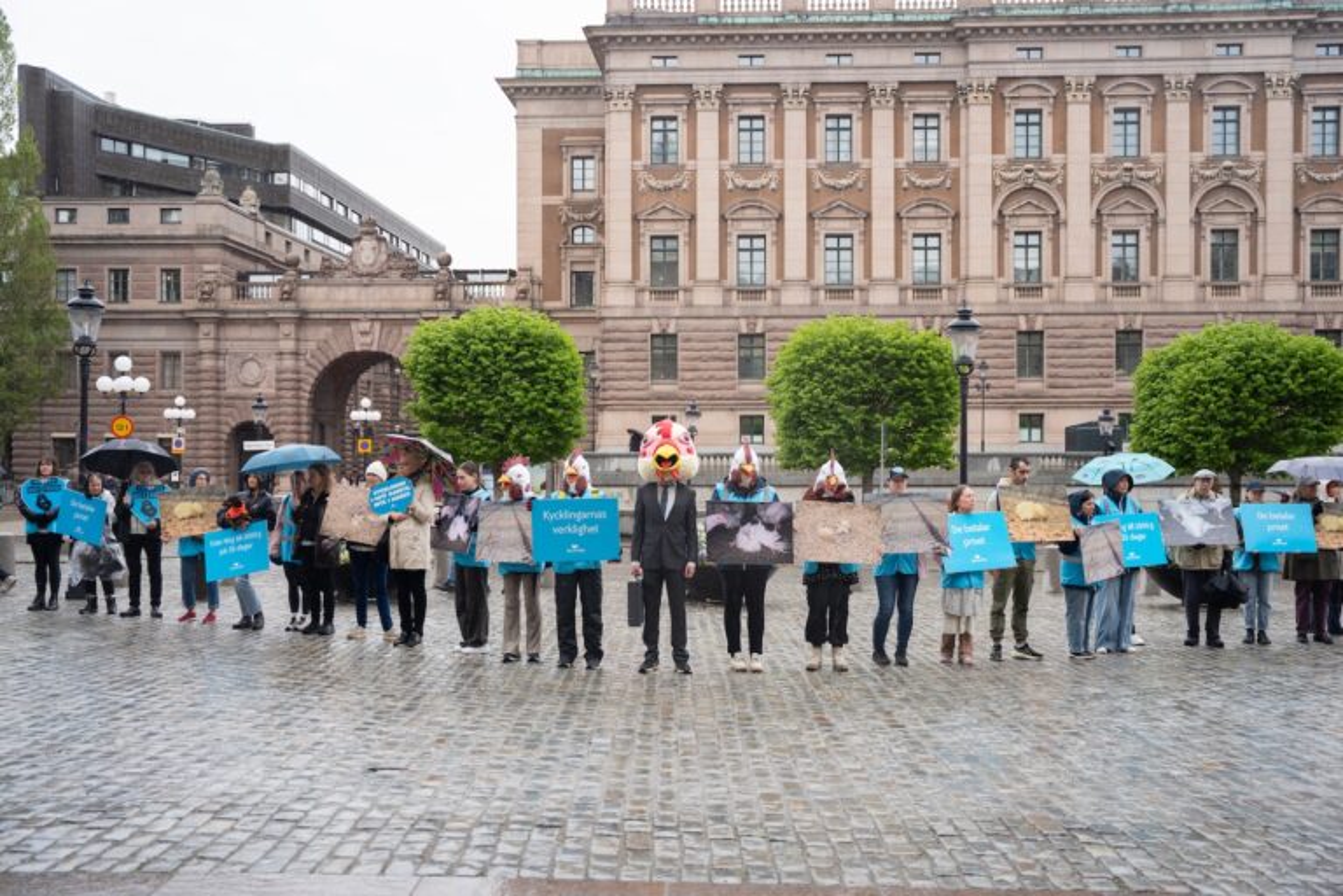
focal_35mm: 39
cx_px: 672
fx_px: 1470
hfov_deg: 49.1
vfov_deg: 33.9
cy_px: 448
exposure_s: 1/1250
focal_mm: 39.4
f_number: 2.8
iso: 400
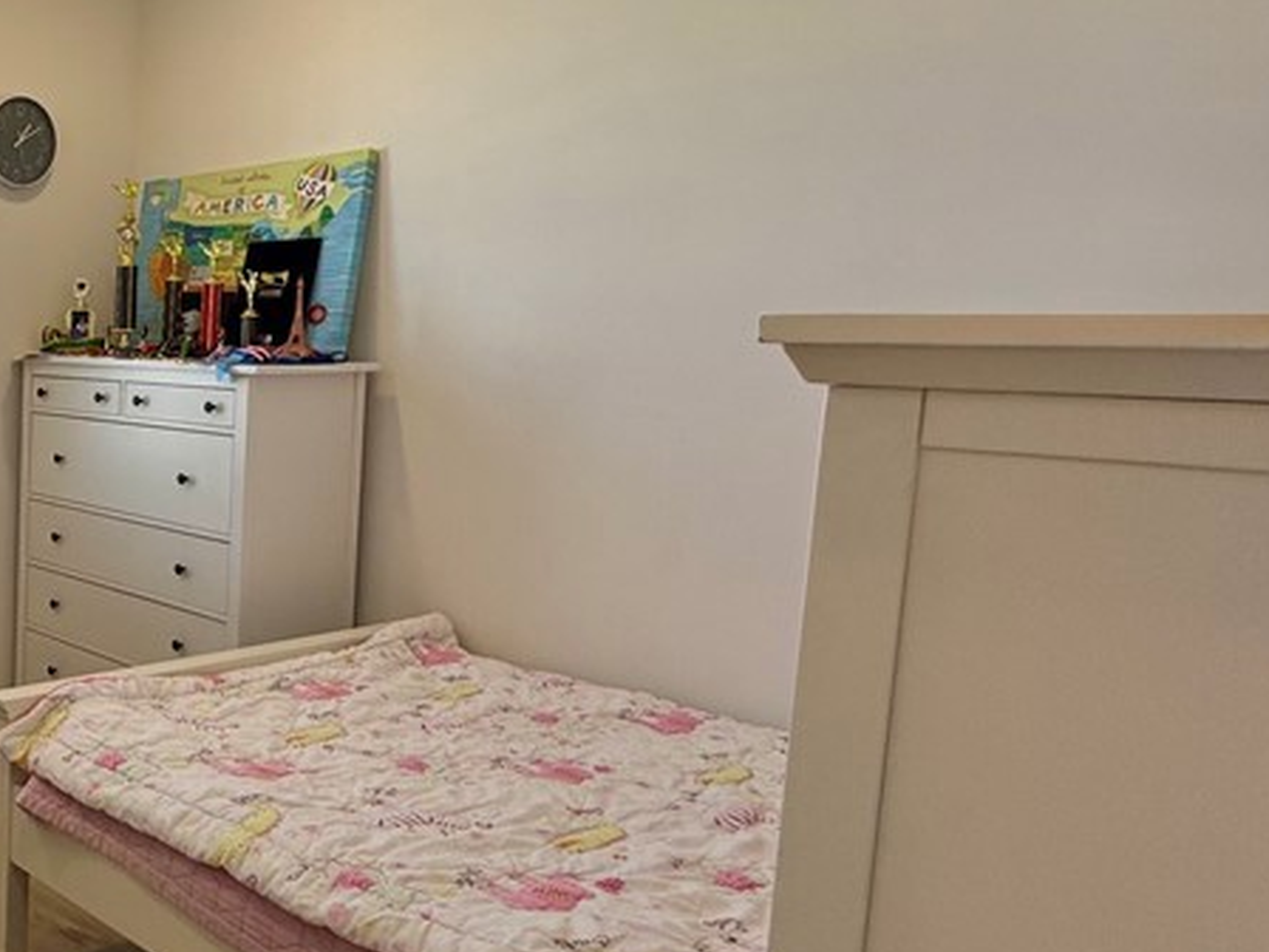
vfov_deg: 44.1
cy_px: 448
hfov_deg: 43.3
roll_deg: -1.2
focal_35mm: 32
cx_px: -144
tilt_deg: -4.7
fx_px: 1173
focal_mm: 2.22
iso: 40
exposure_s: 1/145
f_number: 2.2
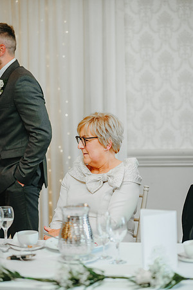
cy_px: 145
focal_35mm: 85
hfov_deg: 16.1
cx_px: 96
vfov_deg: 23.9
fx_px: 683
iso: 1600
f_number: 2
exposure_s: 1/200
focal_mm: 85
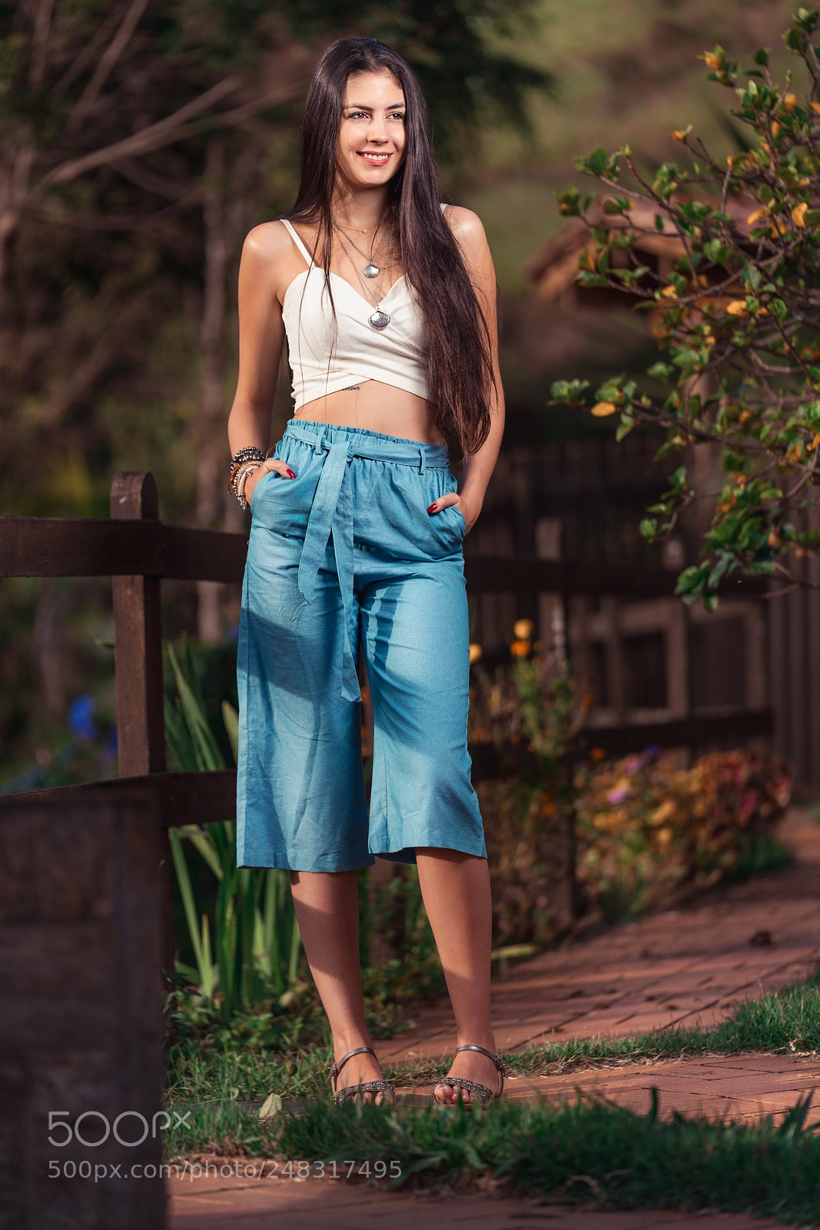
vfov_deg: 16.5
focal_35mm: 124
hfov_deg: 11.1
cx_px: 410
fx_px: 4235
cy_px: 615
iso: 100
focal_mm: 124
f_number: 2.8
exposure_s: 1/1500
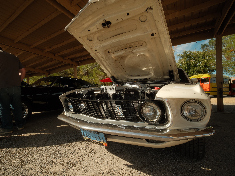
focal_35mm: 16
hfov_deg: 94.5
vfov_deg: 78.1
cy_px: 92
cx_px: 113
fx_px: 109
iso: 125
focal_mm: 9
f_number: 5.6
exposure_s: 1/340
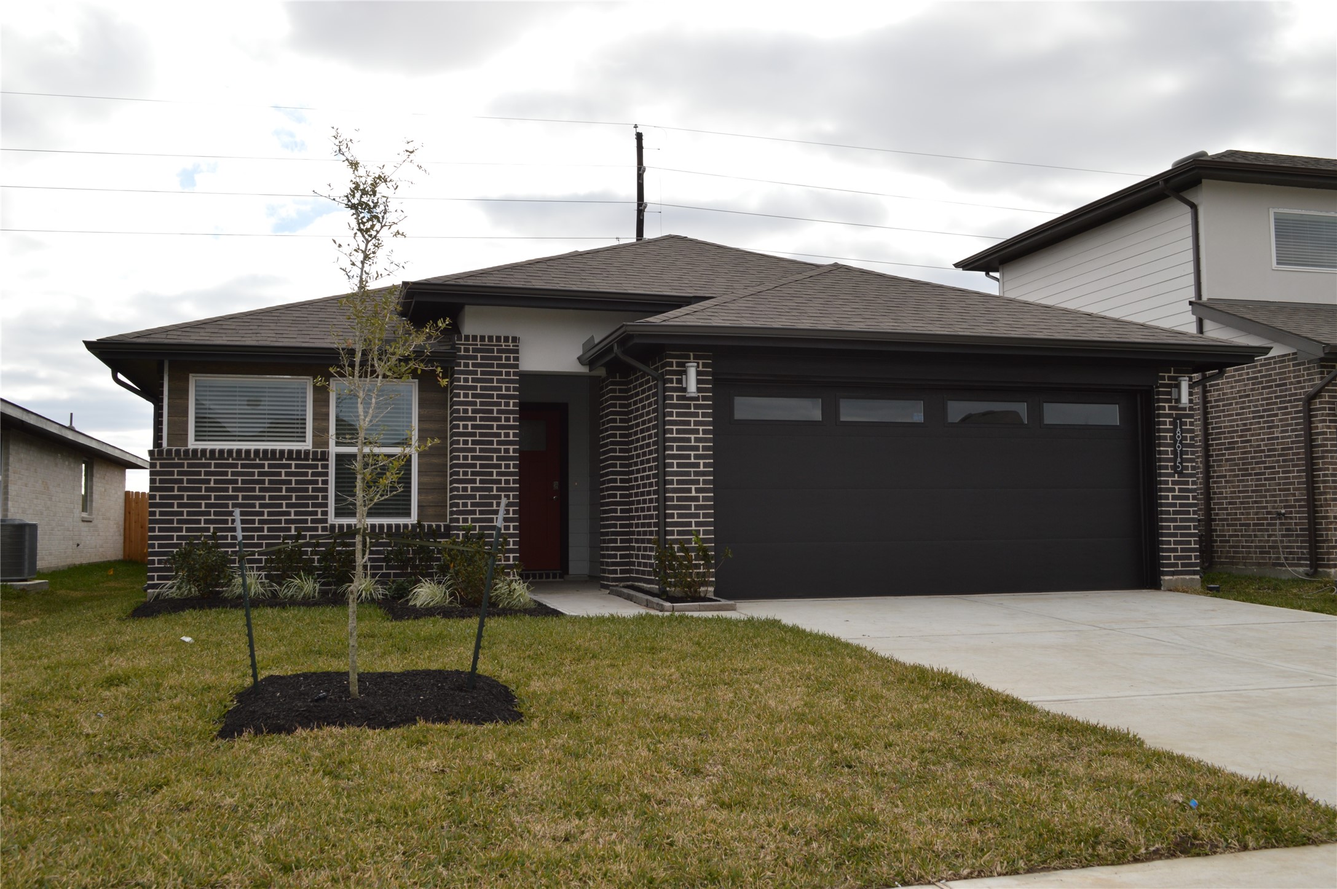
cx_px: 668
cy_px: 444
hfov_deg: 57.3
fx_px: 1224
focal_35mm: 33
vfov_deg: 39.9
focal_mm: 22
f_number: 8
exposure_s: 1/200
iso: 100
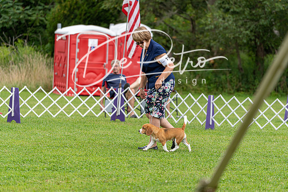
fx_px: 1392
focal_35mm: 174
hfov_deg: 11.8
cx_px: 144
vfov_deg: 7.9
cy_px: 96
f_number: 4
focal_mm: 174
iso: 250
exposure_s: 1/1000
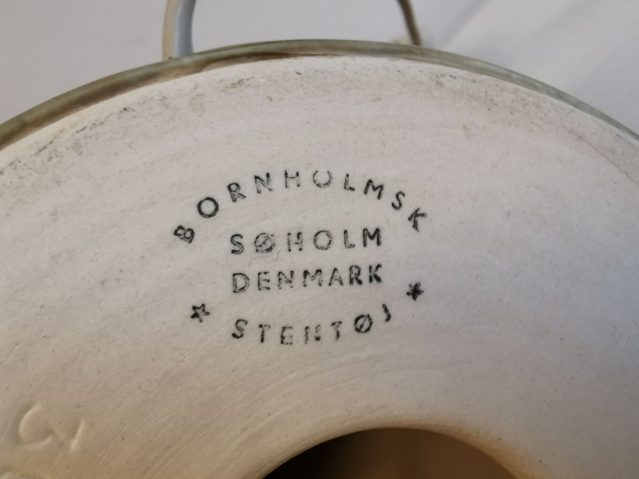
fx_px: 480
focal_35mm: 26
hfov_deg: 67.3
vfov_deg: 53.1
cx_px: 320
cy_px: 240
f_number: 2.2
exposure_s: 1/60
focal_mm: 2.35
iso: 125
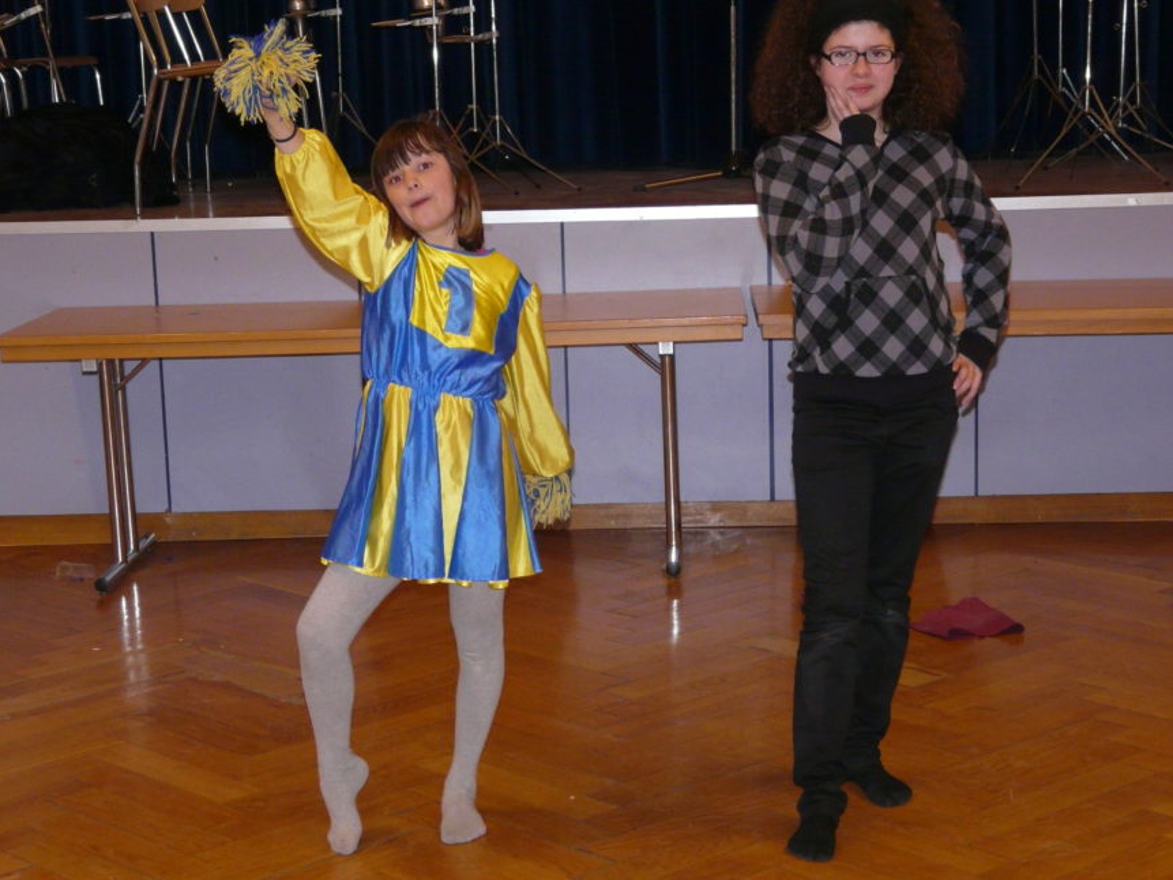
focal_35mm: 69
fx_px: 2338
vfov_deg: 21.3
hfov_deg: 28.2
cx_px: 609
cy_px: 489
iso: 250
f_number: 3.2
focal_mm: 9.5
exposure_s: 1/40
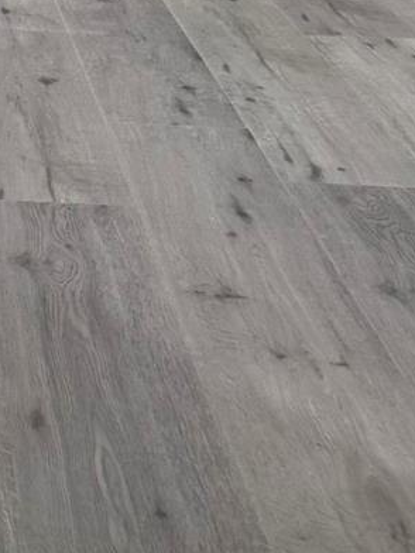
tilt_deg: -0.3
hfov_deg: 14.0
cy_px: -460
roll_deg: -0.8
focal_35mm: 94
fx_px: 1503
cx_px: -322
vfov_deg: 17.0
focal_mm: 6.76
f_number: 1.78
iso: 160
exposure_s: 1/60
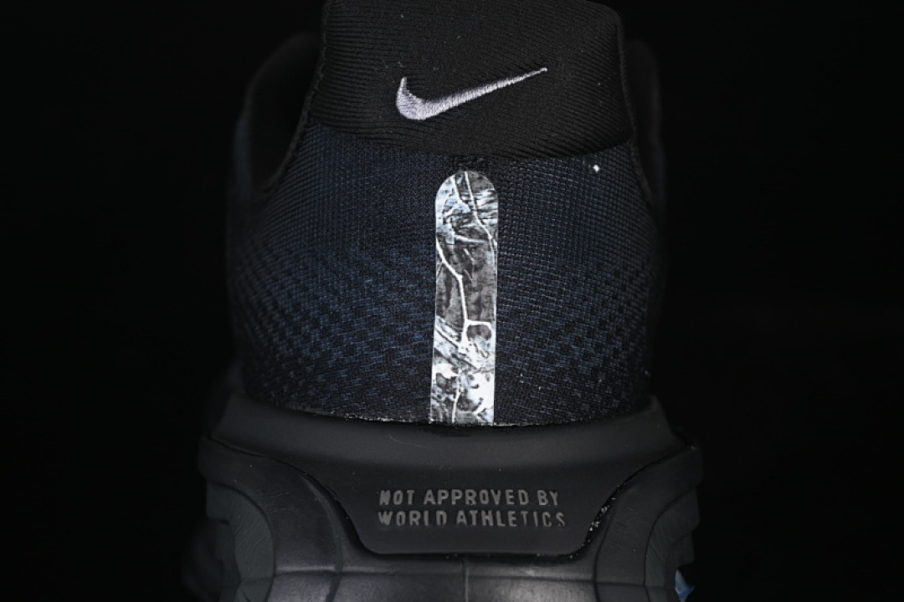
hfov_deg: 27.0
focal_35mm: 75
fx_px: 1883
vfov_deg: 18.2
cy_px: 301
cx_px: 452
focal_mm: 50
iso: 160
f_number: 6.3
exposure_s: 1/50
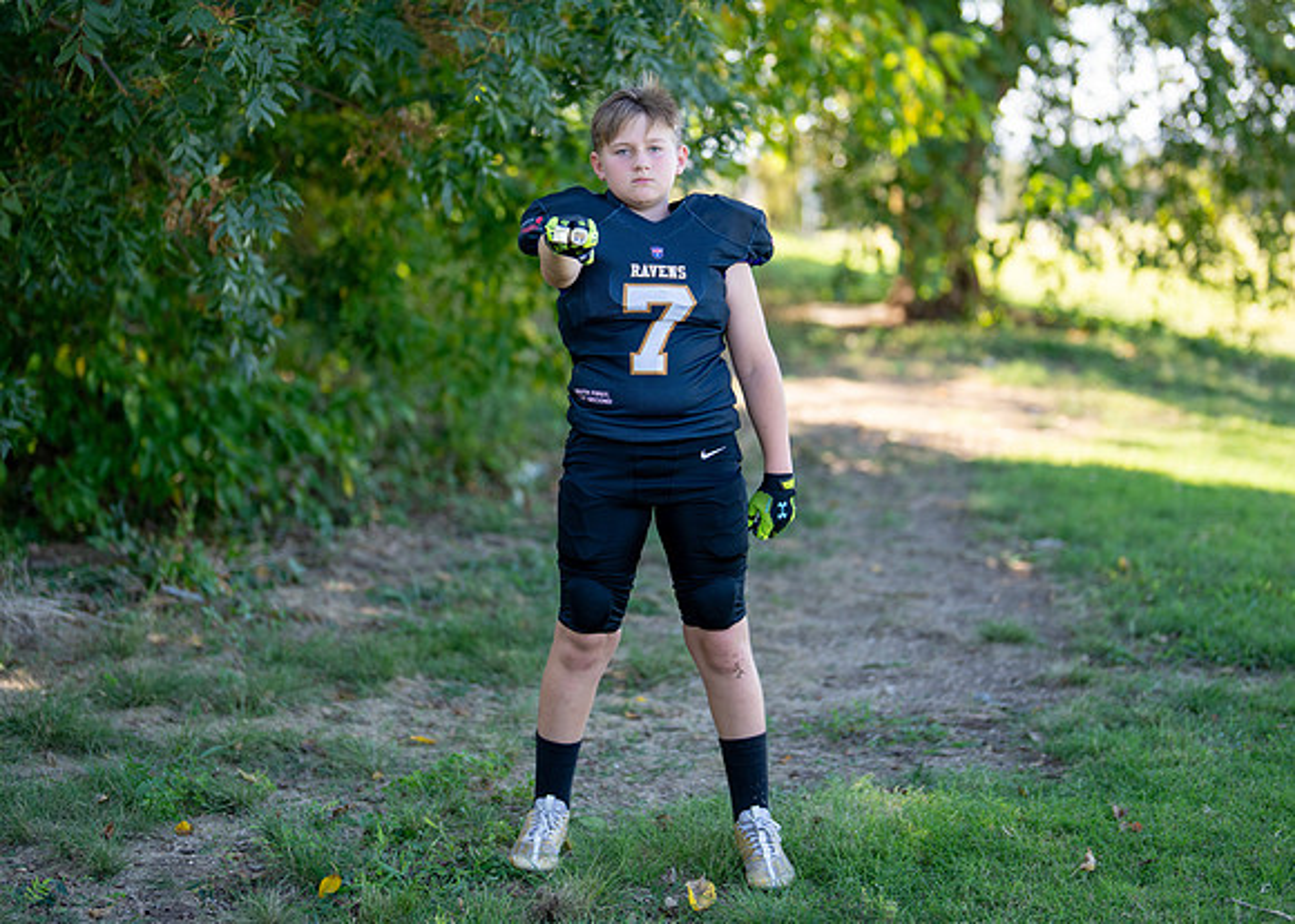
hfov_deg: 29.3
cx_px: 655
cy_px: 411
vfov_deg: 21.1
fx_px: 2479
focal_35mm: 67
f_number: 1.2
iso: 100
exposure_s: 1/1250
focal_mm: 50
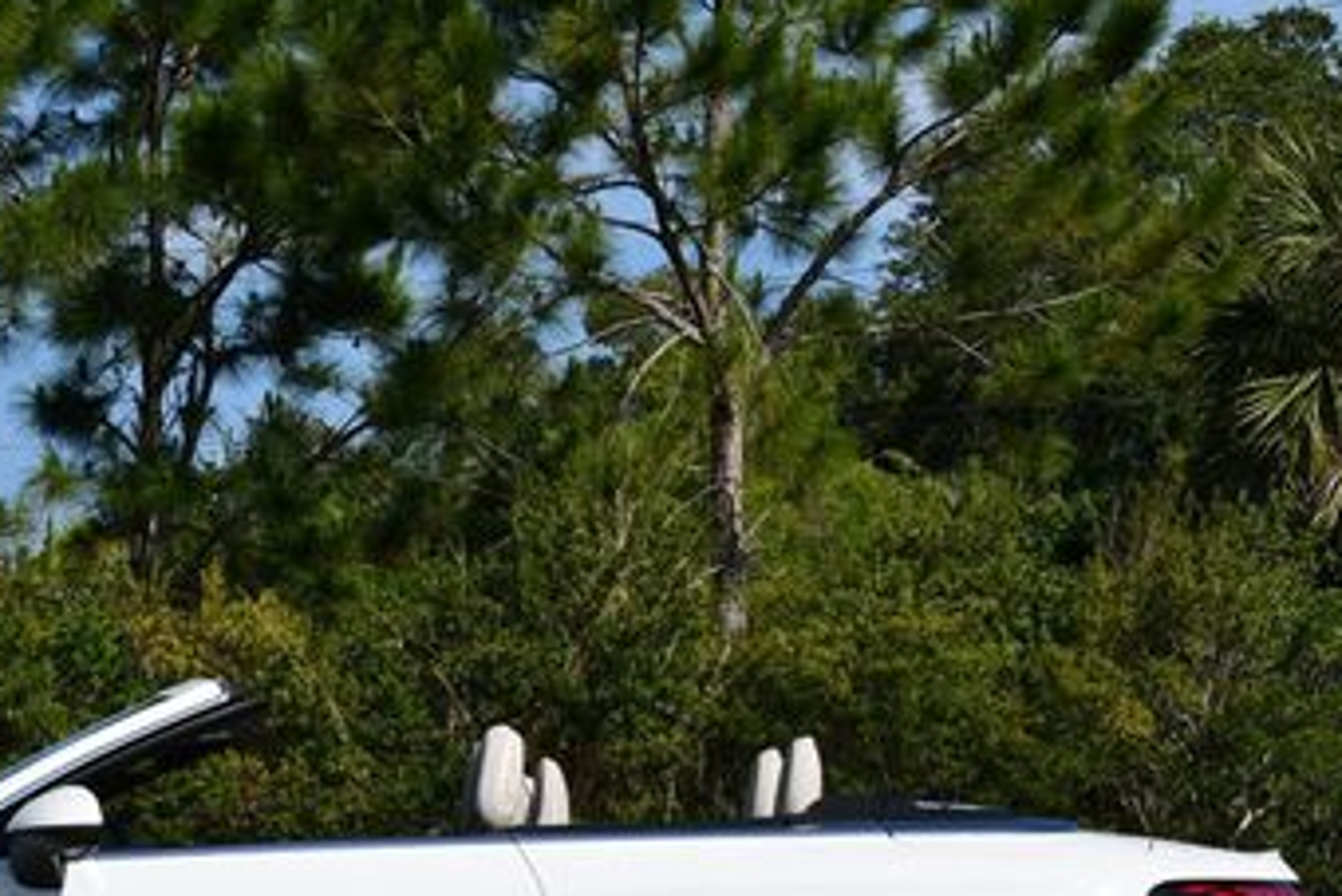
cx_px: 257
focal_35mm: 128
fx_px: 4773
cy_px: 639
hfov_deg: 15.9
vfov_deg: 10.7
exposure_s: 1/320
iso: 100
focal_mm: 34
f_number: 9
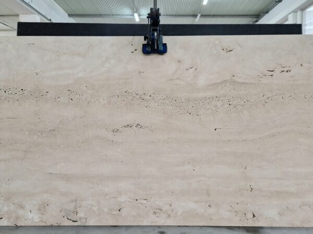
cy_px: 117
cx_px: 156
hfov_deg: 73.9
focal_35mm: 23
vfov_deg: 58.9
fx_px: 208
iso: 250
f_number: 1.8
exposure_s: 1/100
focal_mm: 5.4
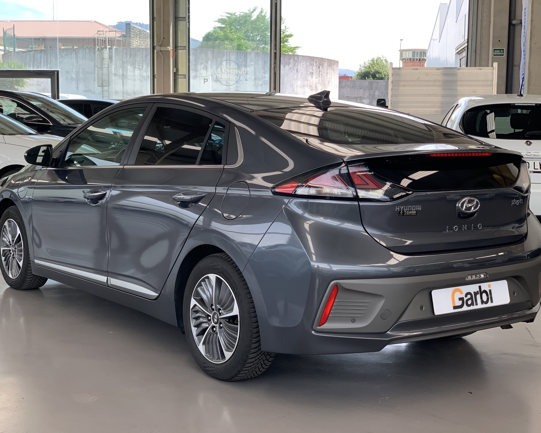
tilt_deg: -7.1
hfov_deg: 34.1
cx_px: 264
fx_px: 881
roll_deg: -0.5
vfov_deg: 27.6
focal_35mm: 55
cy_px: 218
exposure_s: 1/88
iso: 16
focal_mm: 6
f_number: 2.4
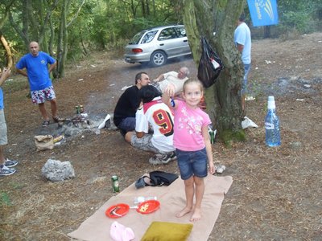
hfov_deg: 52.6
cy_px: 120
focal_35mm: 35
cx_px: 161
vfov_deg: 40.7
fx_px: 326
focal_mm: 6.3
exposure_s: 1/45
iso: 160
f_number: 2.8
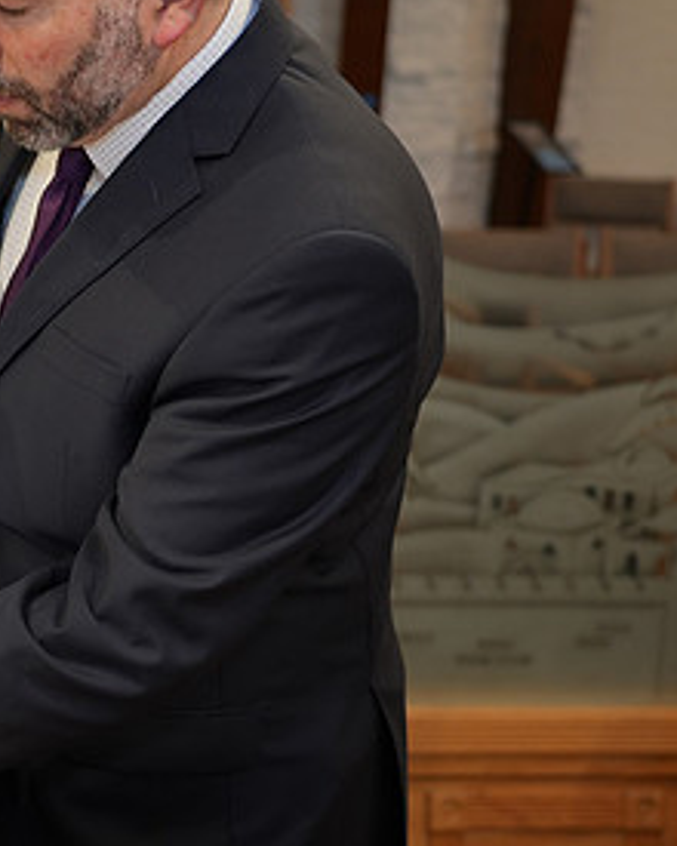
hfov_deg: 17.3
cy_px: 334
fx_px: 2129
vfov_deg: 22.4
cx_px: -117
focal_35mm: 85
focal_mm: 43
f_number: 4
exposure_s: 1/80
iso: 400
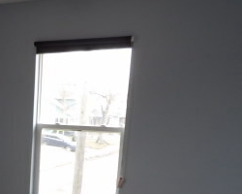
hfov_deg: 28.1
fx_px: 430
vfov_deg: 24.1
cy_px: 200
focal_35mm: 60
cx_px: -37
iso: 100
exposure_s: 1/38
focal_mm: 4.3
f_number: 3.2
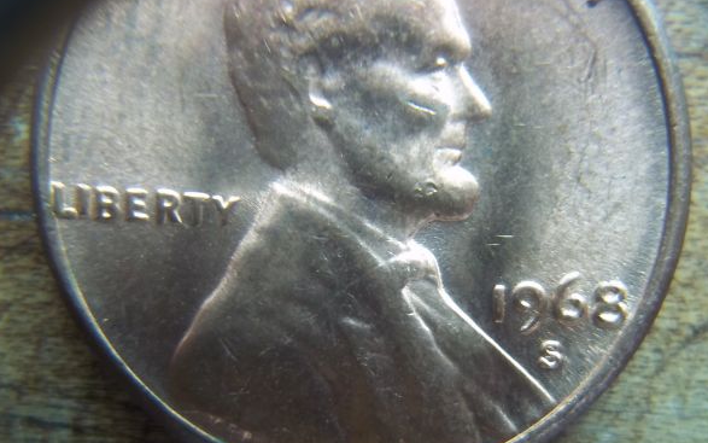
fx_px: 753
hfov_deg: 50.4
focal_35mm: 39
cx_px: 352
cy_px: 222
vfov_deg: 32.8
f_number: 3.1
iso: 90
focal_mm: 6.5
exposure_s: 1/30
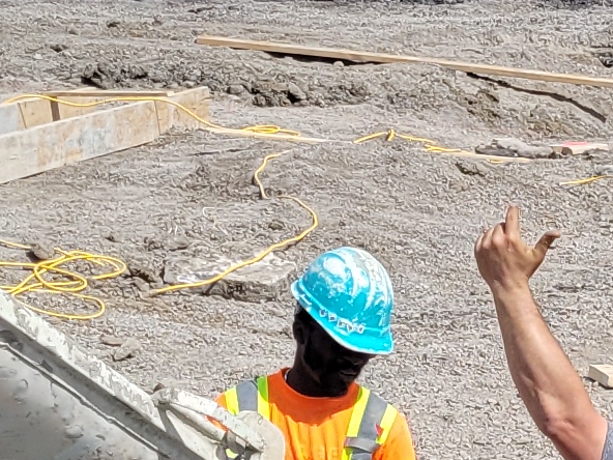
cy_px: 311
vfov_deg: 8.4
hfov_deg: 10.7
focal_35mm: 177
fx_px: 3134
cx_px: 970
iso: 40
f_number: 1.8
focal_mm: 5.4
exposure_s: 1/2664
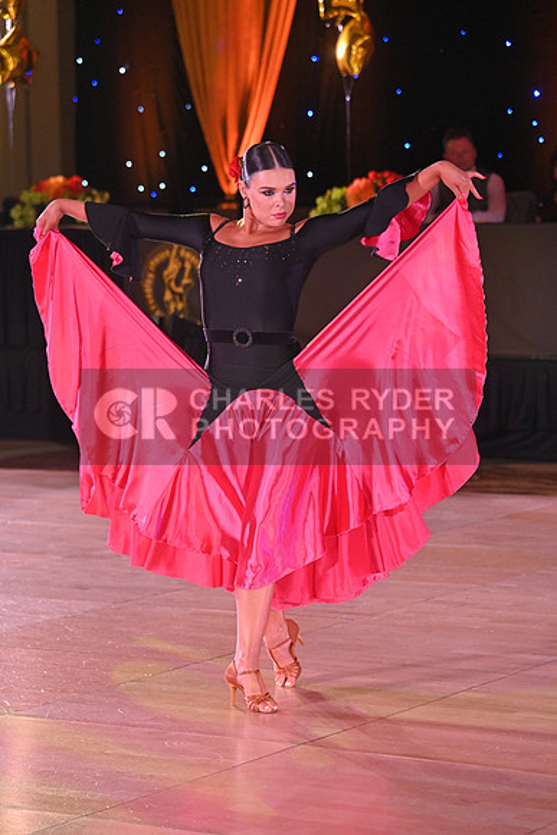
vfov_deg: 17.1
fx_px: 2783
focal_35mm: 120
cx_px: 278
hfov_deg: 11.4
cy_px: 418
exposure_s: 1/320
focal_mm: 120
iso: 3200
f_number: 5.6
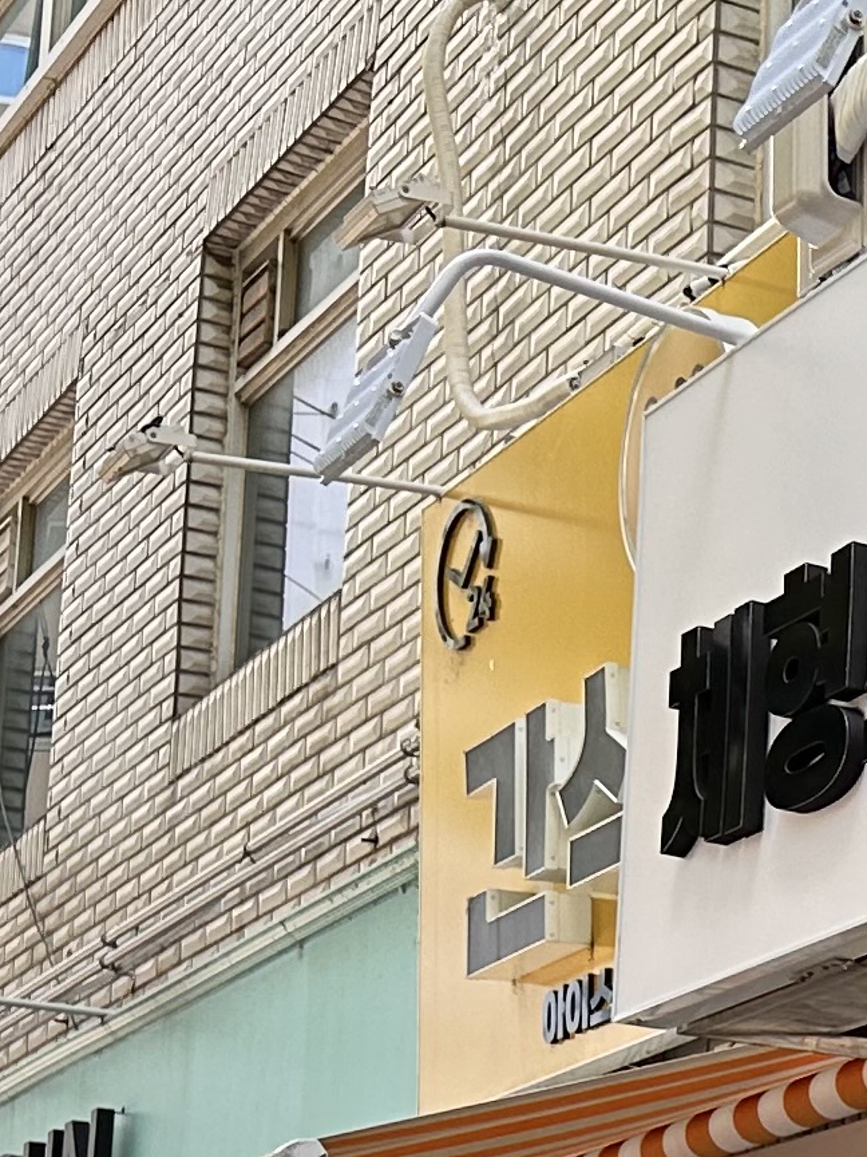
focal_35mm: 112
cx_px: 1636
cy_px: 1193
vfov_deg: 17.1
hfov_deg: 12.0
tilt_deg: +7.9
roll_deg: -0.8
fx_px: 3740
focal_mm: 6.86
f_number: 1.78
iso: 80
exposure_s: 1/328
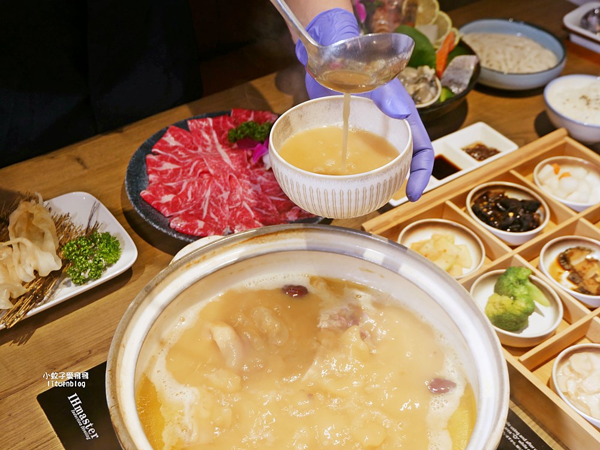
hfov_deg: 41.2
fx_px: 798
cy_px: 225
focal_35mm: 46
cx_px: 300
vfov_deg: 31.5
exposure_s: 1/60
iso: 320
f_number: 4.7
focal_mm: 23
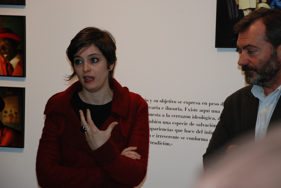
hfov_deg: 16.1
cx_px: 140
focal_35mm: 128
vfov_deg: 10.8
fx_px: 996
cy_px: 94
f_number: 5.6
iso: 400
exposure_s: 1/60
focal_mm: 85
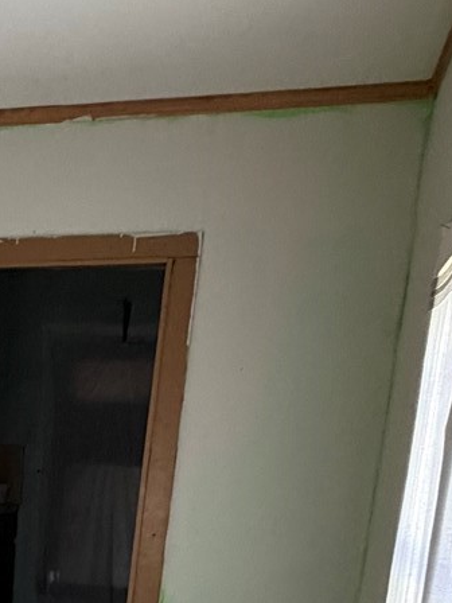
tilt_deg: -6.8
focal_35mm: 64
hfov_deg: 19.1
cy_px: 573
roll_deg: -2.6
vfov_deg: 28.7
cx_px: -284
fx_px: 1114
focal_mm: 2.22
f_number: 2.2
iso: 320
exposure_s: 1/60
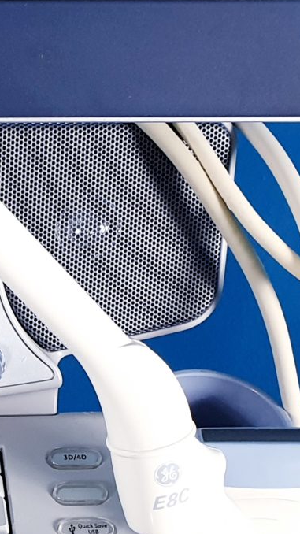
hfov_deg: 10.5
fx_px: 1514
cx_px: -263
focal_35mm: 107
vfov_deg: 19.0
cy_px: 620
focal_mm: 4.3
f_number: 2.4
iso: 160
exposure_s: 1/50
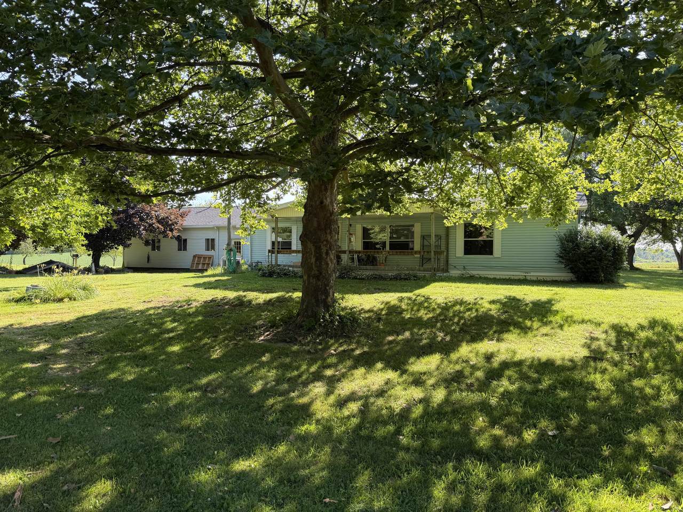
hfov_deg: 71.6
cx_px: 342
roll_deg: +0.4
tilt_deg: -0.3
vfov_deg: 56.8
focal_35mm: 24
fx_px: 474
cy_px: 256
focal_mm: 6.76
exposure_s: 1/504
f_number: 1.78
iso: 80
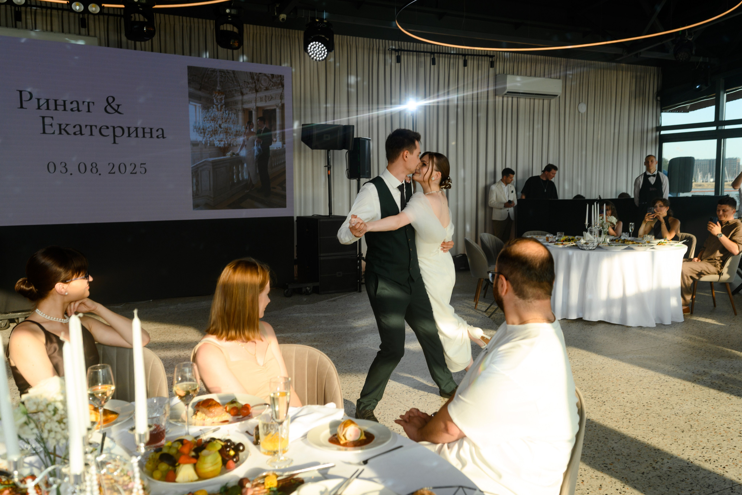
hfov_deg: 60.4
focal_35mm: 31
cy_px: 248
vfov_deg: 42.4
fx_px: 637
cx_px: 371
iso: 250
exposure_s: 1/200
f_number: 4
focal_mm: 30
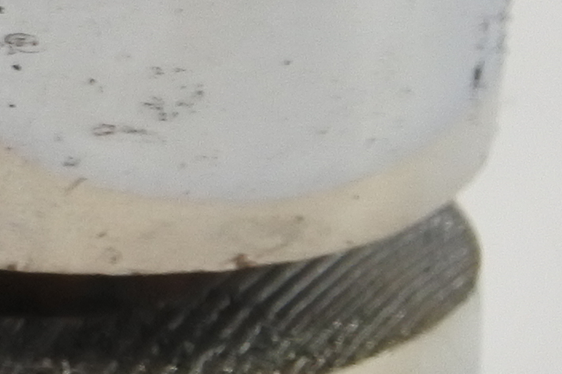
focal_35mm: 522
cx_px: -1074
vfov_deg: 2.6
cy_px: 62
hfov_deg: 3.8
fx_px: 8147
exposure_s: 1/125
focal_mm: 24.8
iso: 400
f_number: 5.3
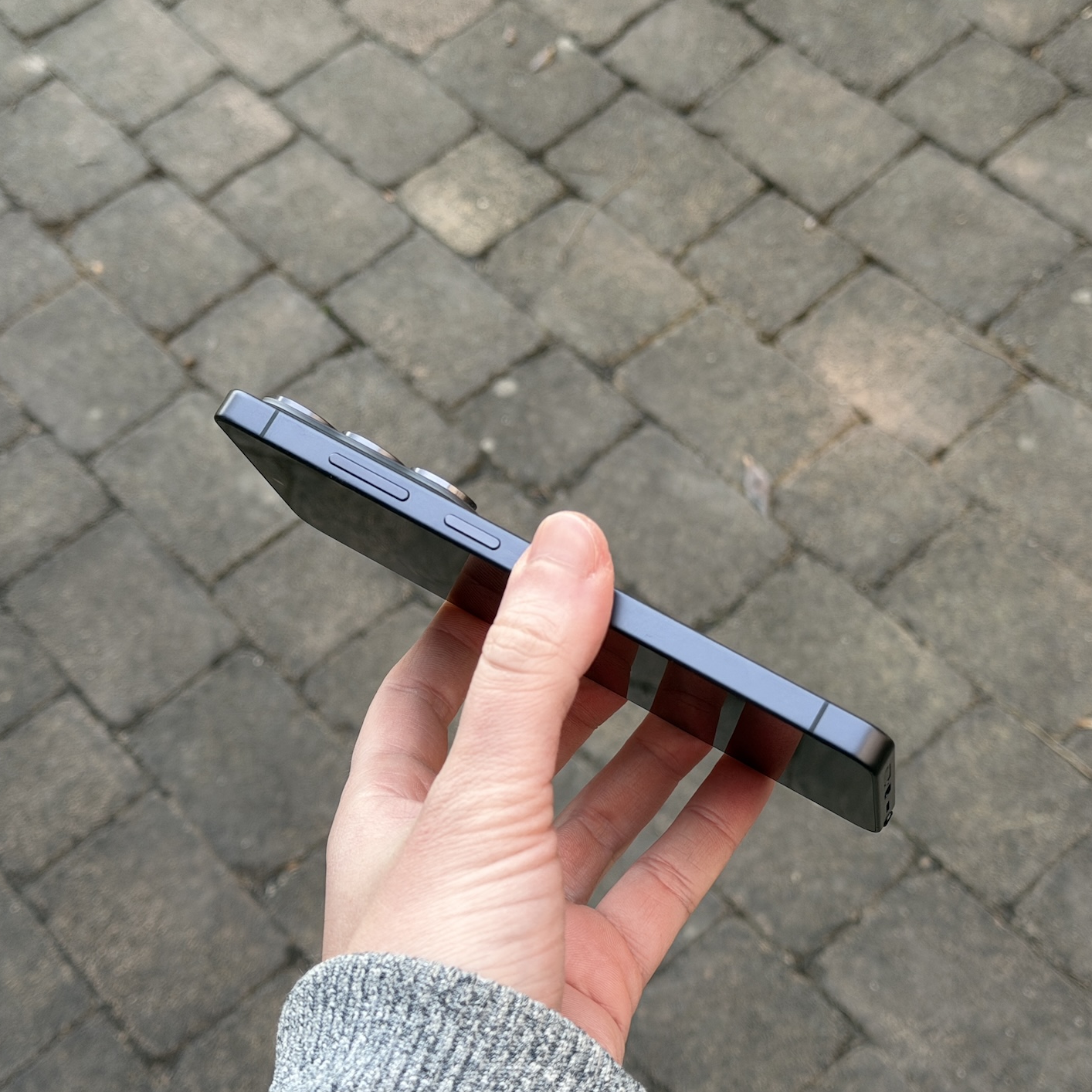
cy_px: 548
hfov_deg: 30.0
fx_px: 2034
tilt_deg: -54.0
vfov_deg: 30.0
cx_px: 543
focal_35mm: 57
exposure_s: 1/636
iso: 64
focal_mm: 6.76
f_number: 1.78
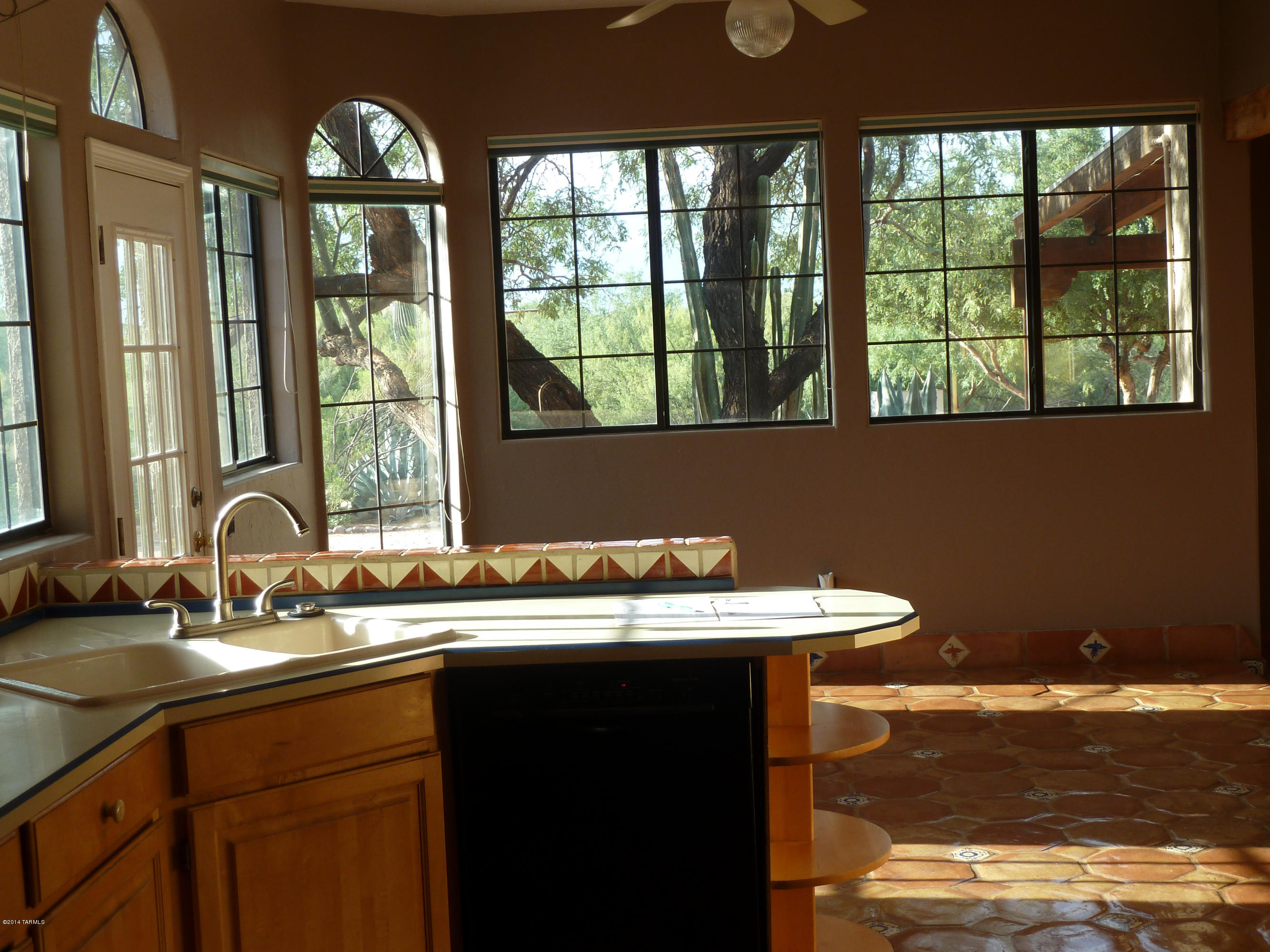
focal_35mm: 48
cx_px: 635
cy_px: 476
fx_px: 1761
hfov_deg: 39.7
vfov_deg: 30.3
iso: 80
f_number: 3.8
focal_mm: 7.9
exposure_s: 1/60
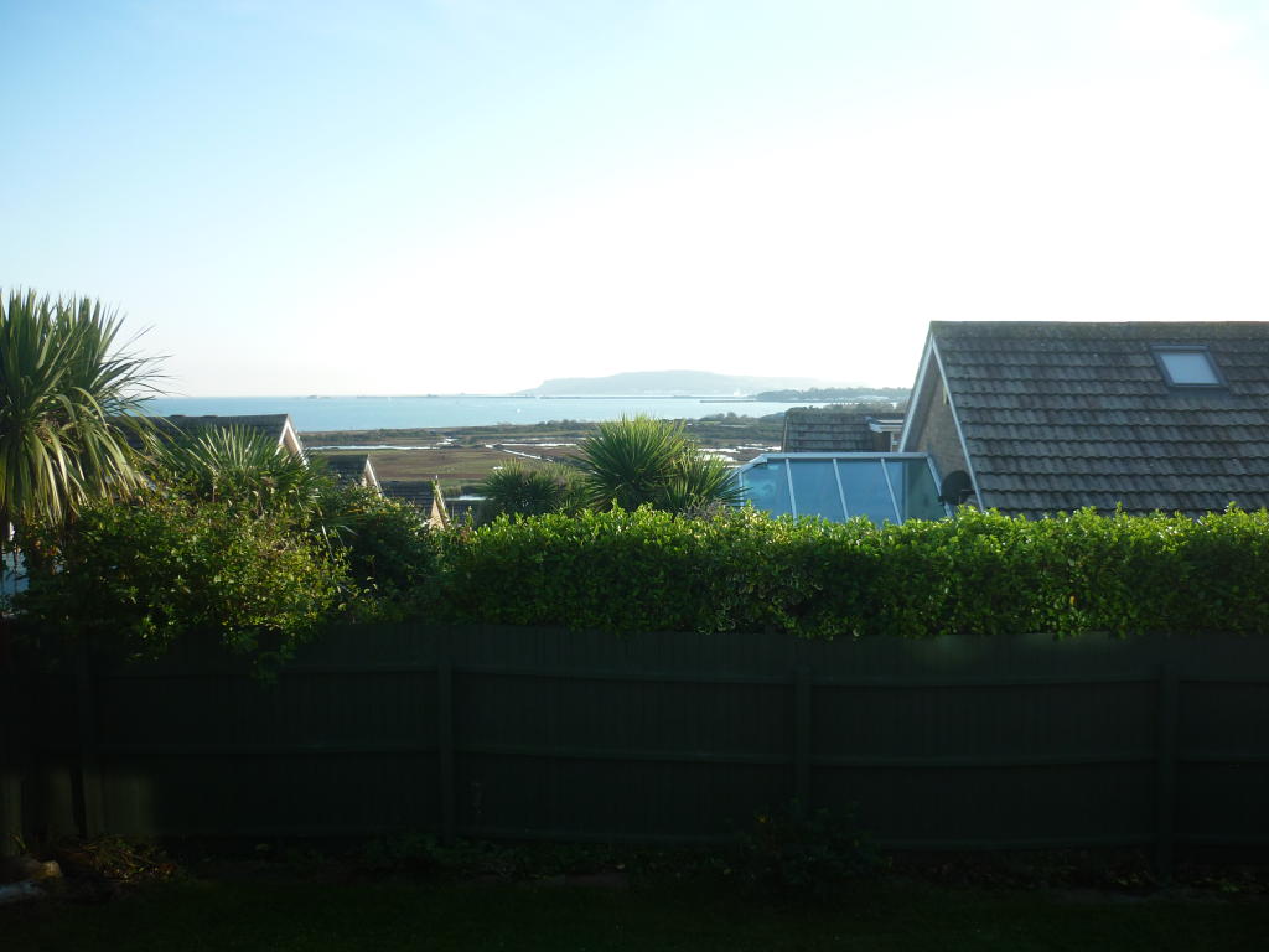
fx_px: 1210
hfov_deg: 55.4
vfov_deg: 42.9
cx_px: 634
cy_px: 476
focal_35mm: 33
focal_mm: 5.5
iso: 80
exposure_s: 1/400
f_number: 2.8
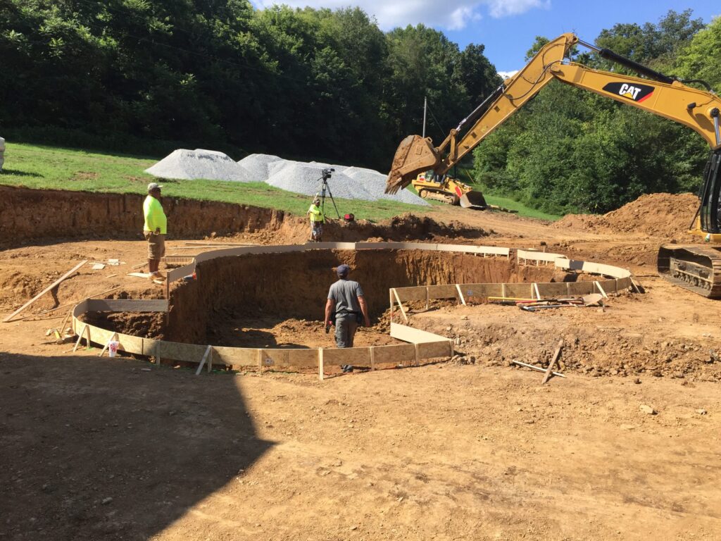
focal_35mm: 29
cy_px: 270
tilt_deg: -4.3
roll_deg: -1.9
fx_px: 604
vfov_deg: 48.2
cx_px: 360
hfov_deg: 61.7
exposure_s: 1/1099
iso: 32
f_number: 2.2
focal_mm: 4.15
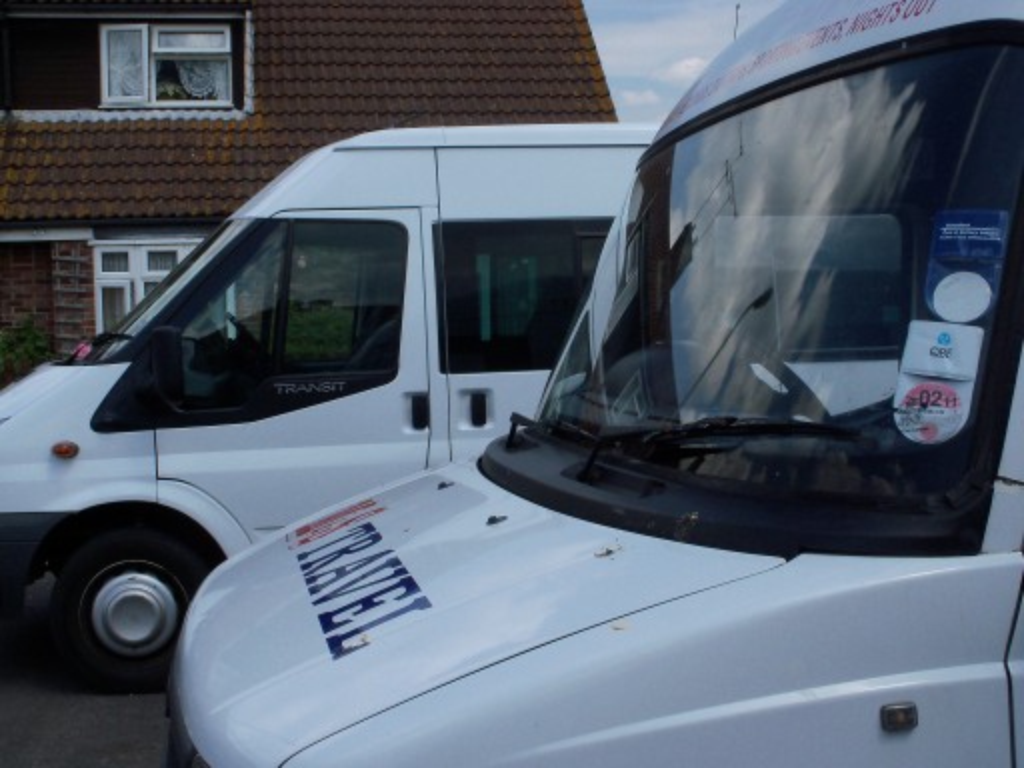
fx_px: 1390
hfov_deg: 40.4
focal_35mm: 47
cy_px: 384
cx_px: 512
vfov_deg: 30.9
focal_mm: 8.3
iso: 80
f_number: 5.8
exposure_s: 1/500
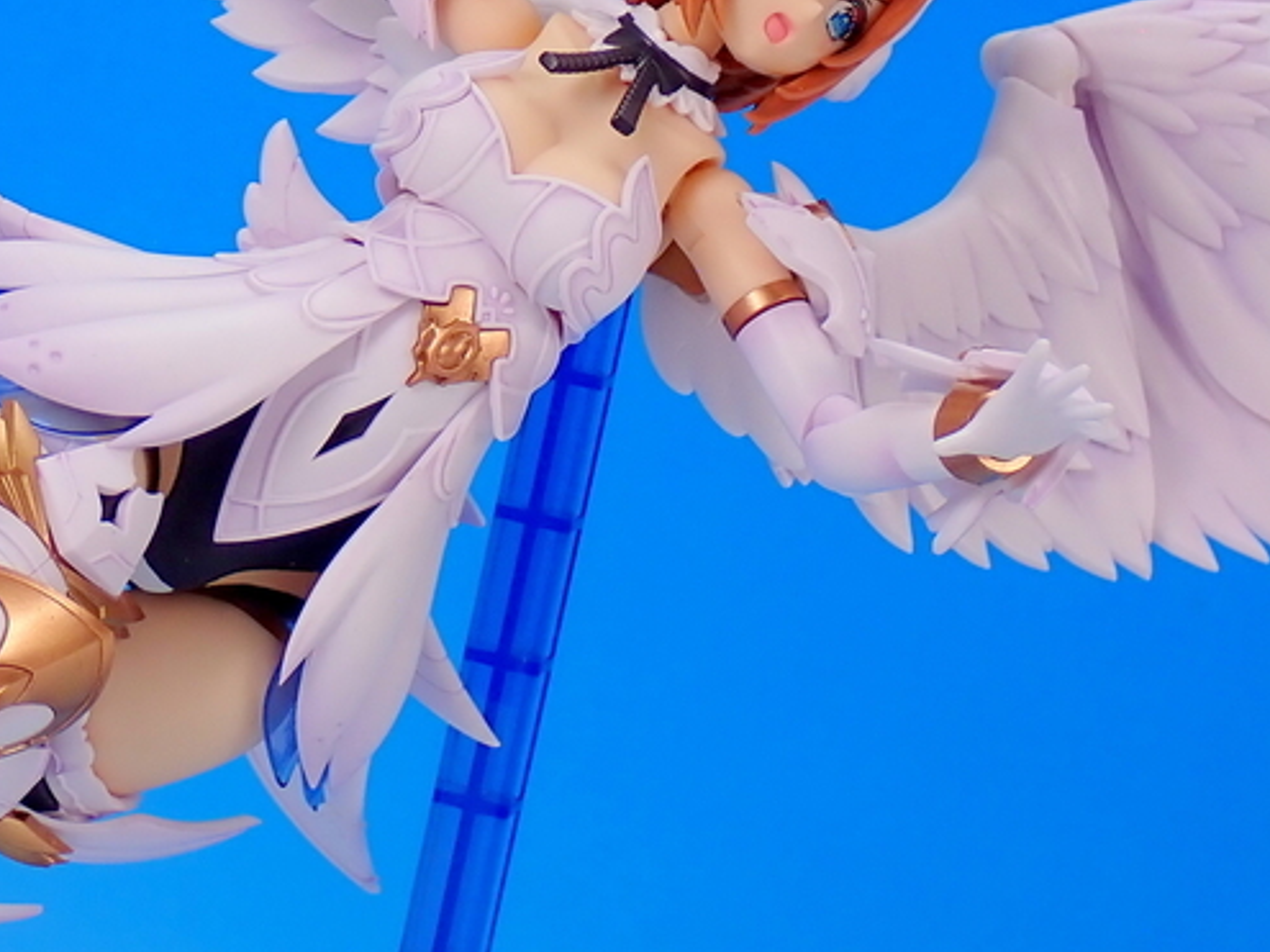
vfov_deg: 10.1
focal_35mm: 147
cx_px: 177
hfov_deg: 13.3
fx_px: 5392
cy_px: 231
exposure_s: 1/1.6
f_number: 16
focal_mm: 12.73
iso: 100
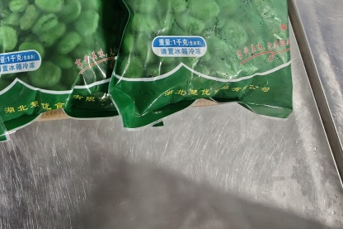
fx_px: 286
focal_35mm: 30
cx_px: 23
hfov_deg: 52.9
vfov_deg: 38.2
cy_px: -5
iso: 8000
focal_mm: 2.3
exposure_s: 1/63
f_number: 2
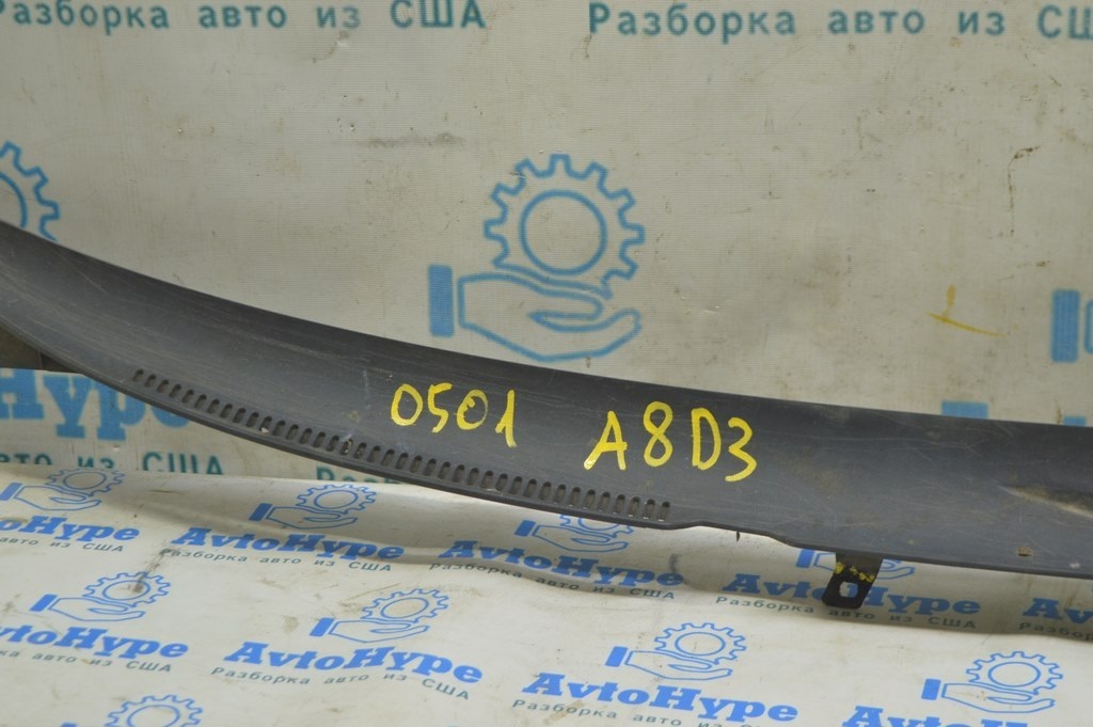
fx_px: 2503
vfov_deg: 16.5
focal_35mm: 82
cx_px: 546
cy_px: 364
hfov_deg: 24.6
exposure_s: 1/20
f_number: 5.6
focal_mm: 55
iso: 400
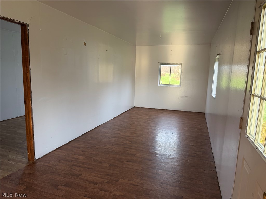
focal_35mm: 24
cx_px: 133
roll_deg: -0.8
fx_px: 184
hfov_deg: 71.6
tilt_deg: -7.6
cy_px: 100
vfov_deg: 56.8
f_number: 1.78
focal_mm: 6.76
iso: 125
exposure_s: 1/176
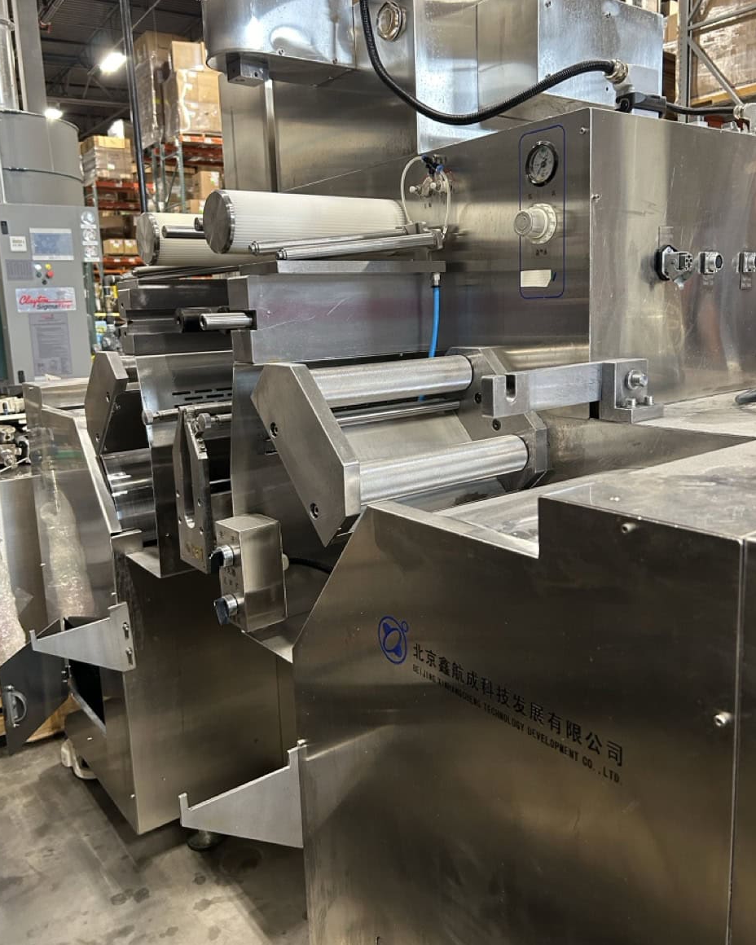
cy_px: 429
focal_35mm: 28
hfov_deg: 51.5
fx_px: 783
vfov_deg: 62.1
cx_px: 367
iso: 250
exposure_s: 1/60
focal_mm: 5.7
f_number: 1.5
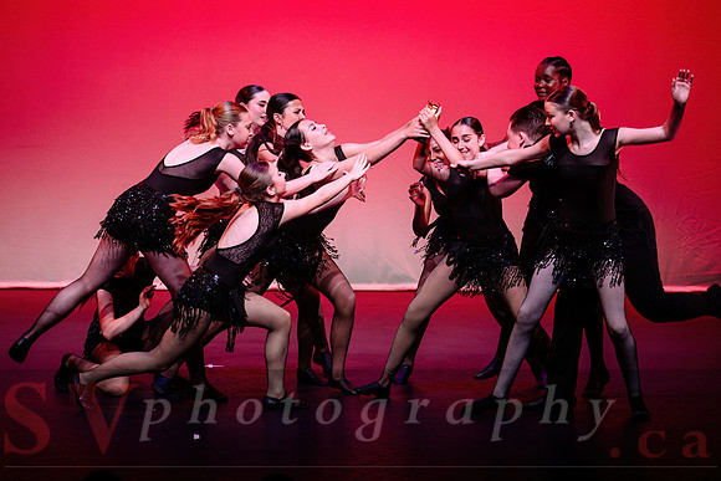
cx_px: 328
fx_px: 3513
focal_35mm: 175
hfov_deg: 11.7
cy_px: 222
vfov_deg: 7.8
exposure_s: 1/640
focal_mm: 160
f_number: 2.8
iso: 1250
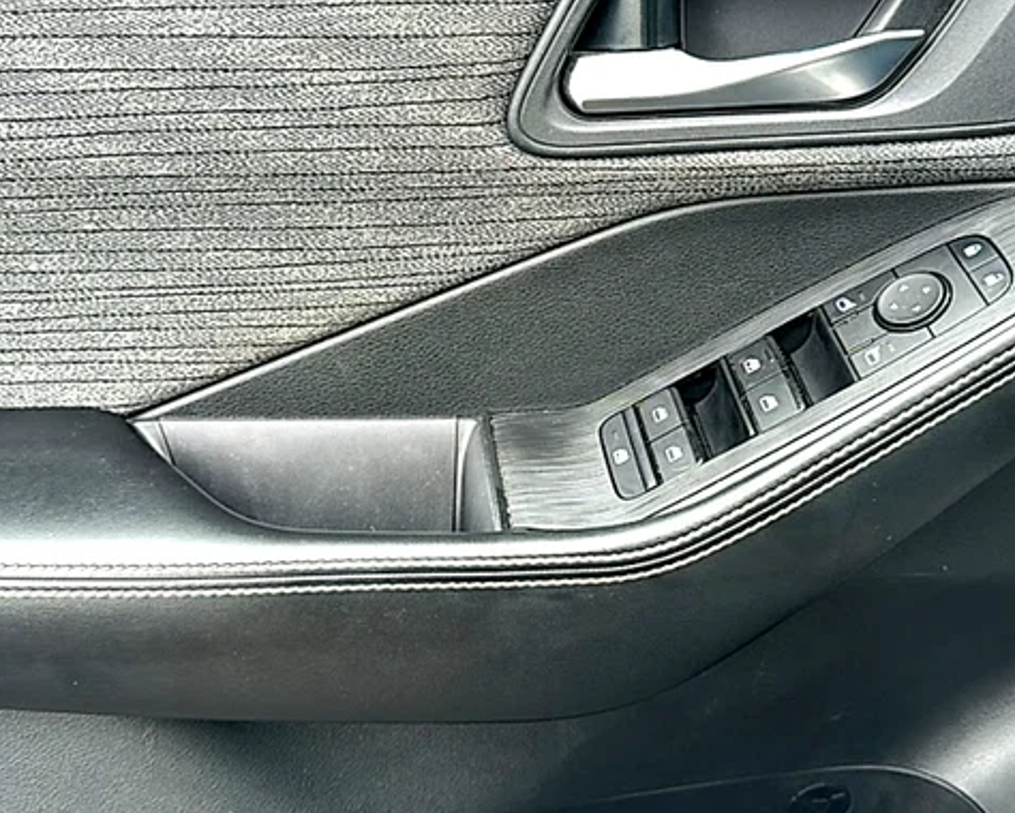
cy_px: 348
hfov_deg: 50.0
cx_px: 602
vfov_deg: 41.1
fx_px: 1082
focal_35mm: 36
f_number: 1.78
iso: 64
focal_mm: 6.86
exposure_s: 1/141
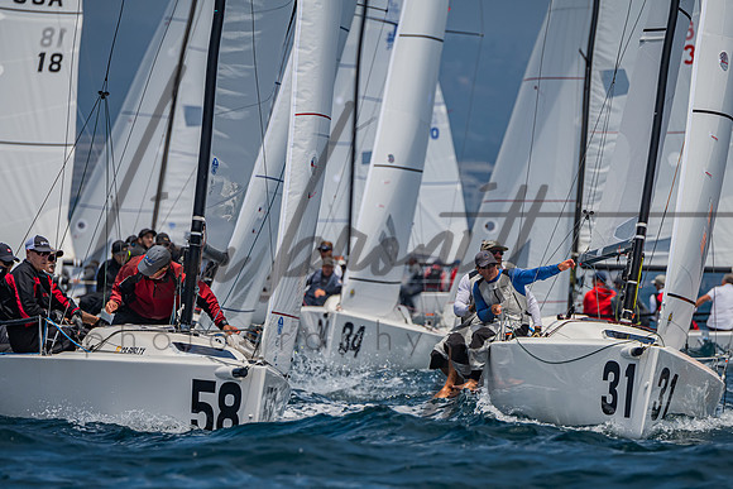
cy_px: 311
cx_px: 384
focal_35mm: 471
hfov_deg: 4.4
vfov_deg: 2.9
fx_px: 9598
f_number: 6.3
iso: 400
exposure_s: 1/2500
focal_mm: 370
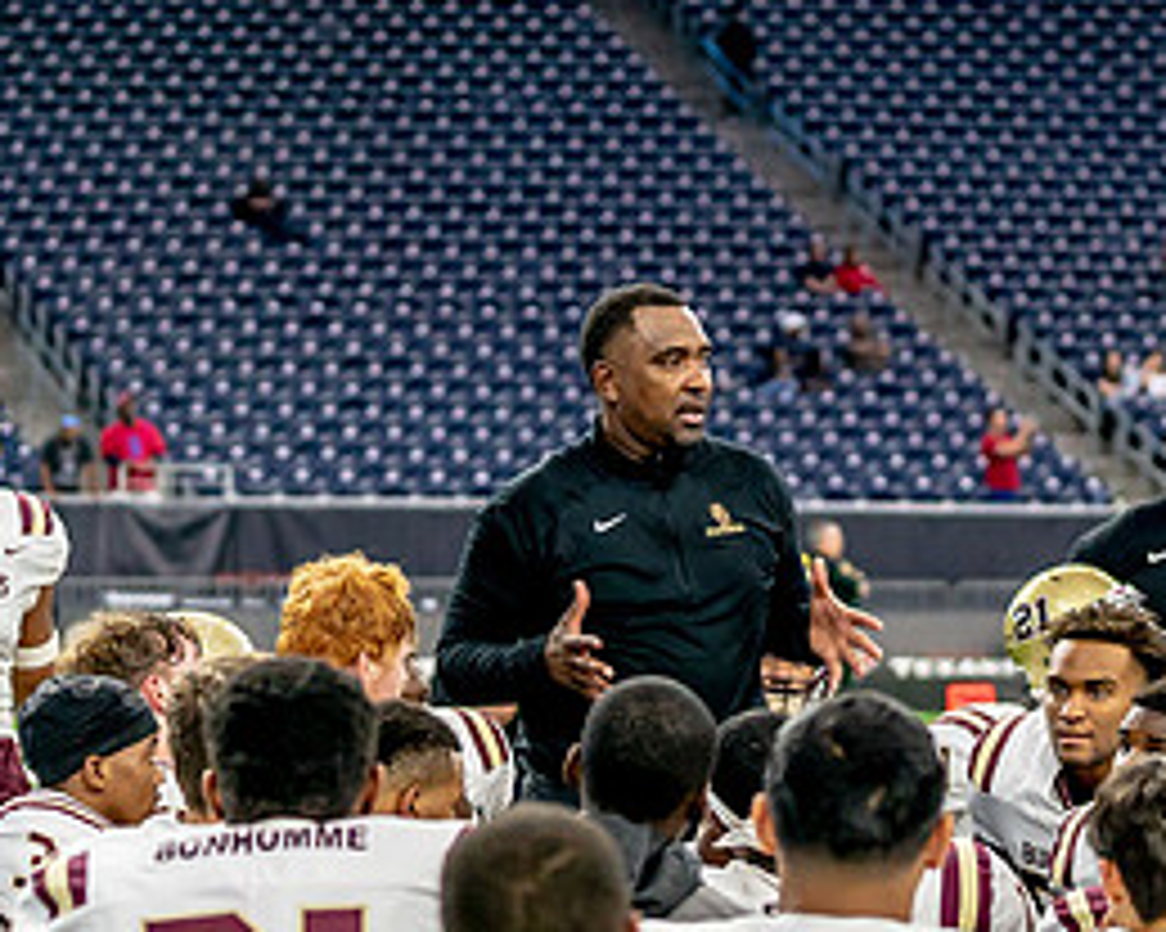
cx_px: 726
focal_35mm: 171
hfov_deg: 11.3
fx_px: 5899
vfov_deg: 9.0
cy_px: 590
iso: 2000
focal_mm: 70
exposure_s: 1/2000
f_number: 2.8
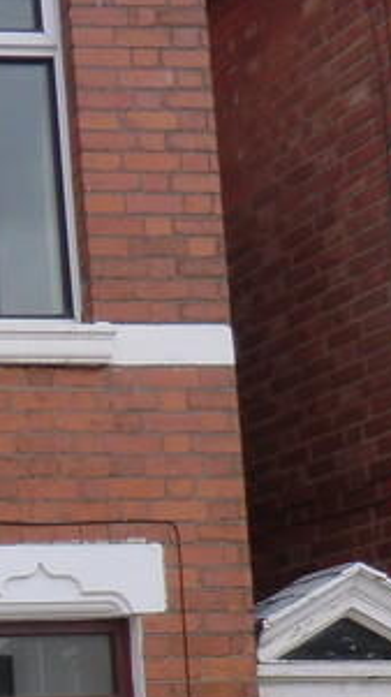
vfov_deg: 23.3
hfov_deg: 11.7
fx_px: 1643
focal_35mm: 89
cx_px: -465
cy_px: 637
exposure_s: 1/640
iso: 64
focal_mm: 4.3
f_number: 3.2
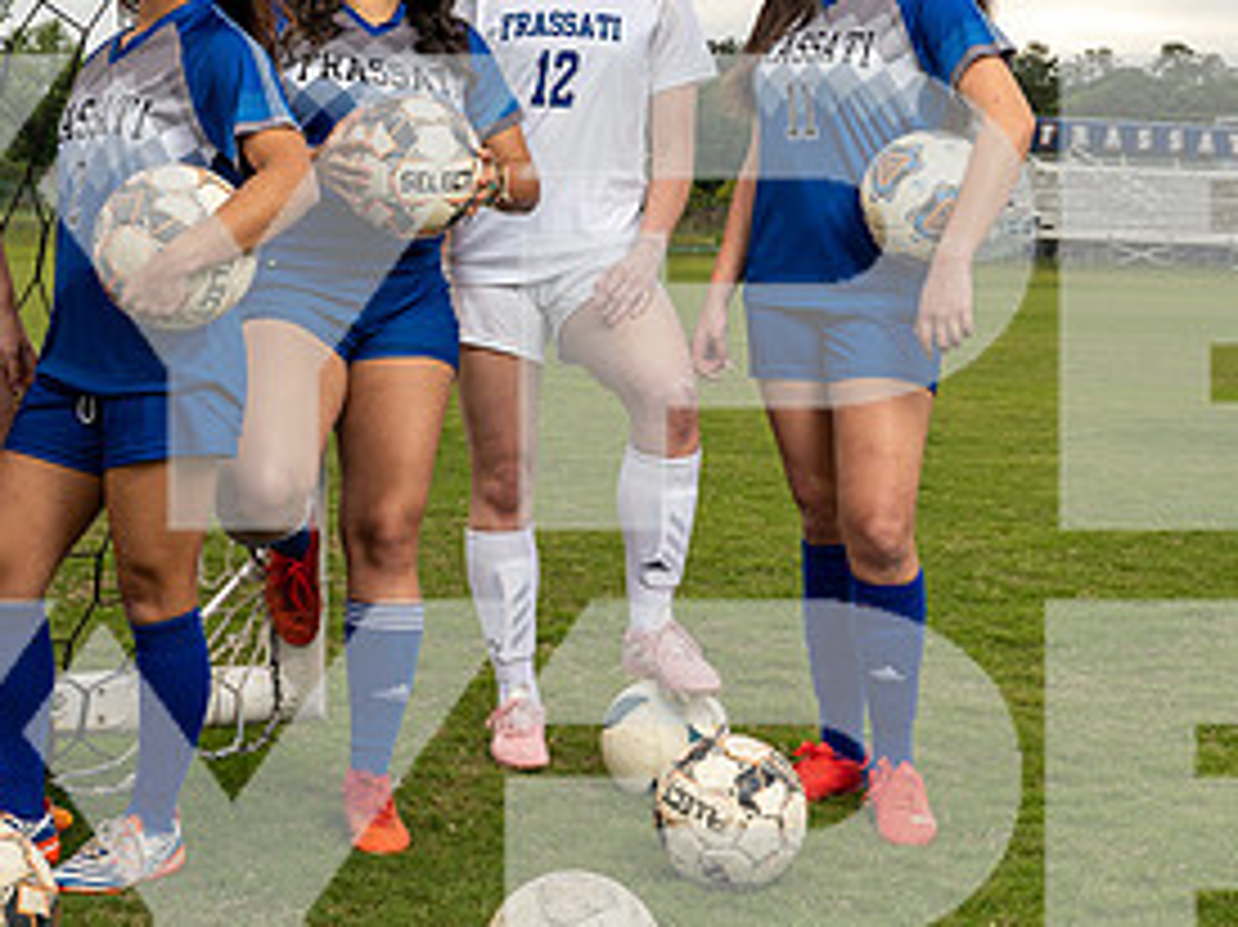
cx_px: 432
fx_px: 2467
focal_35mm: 69
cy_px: 295
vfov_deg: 21.2
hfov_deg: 28.0
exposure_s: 1/250
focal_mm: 34
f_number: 8
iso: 250
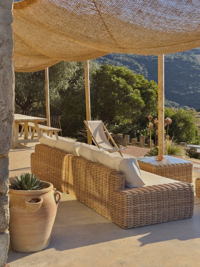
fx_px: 370
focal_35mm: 48
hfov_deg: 30.3
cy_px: 134
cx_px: 100
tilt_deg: -6.6
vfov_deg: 39.7
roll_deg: -0.3
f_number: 1.78
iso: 64
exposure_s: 1/3096
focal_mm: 6.76
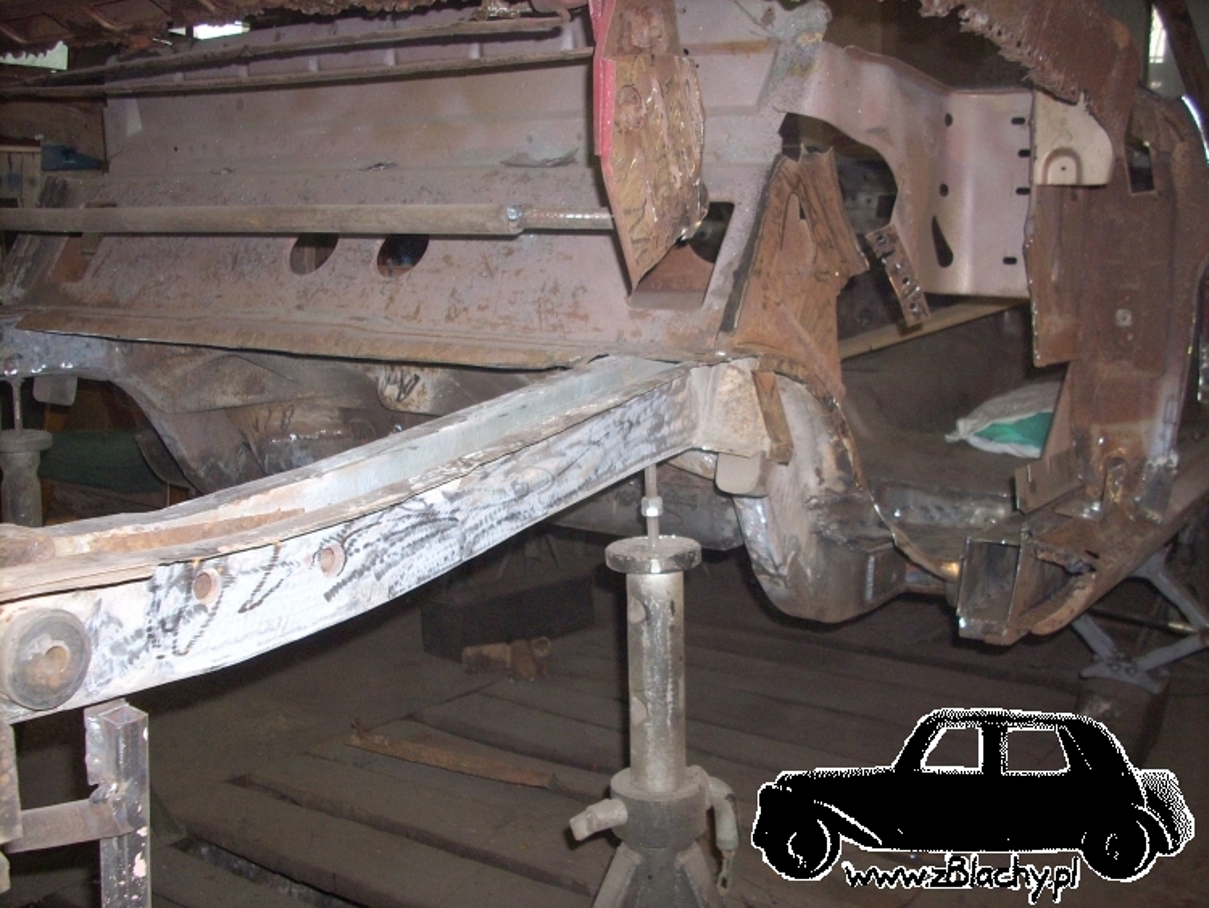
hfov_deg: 50.1
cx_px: 604
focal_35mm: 37
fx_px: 1293
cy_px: 454
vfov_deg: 38.7
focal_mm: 6.2
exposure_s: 1/60
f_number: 2.8
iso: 200
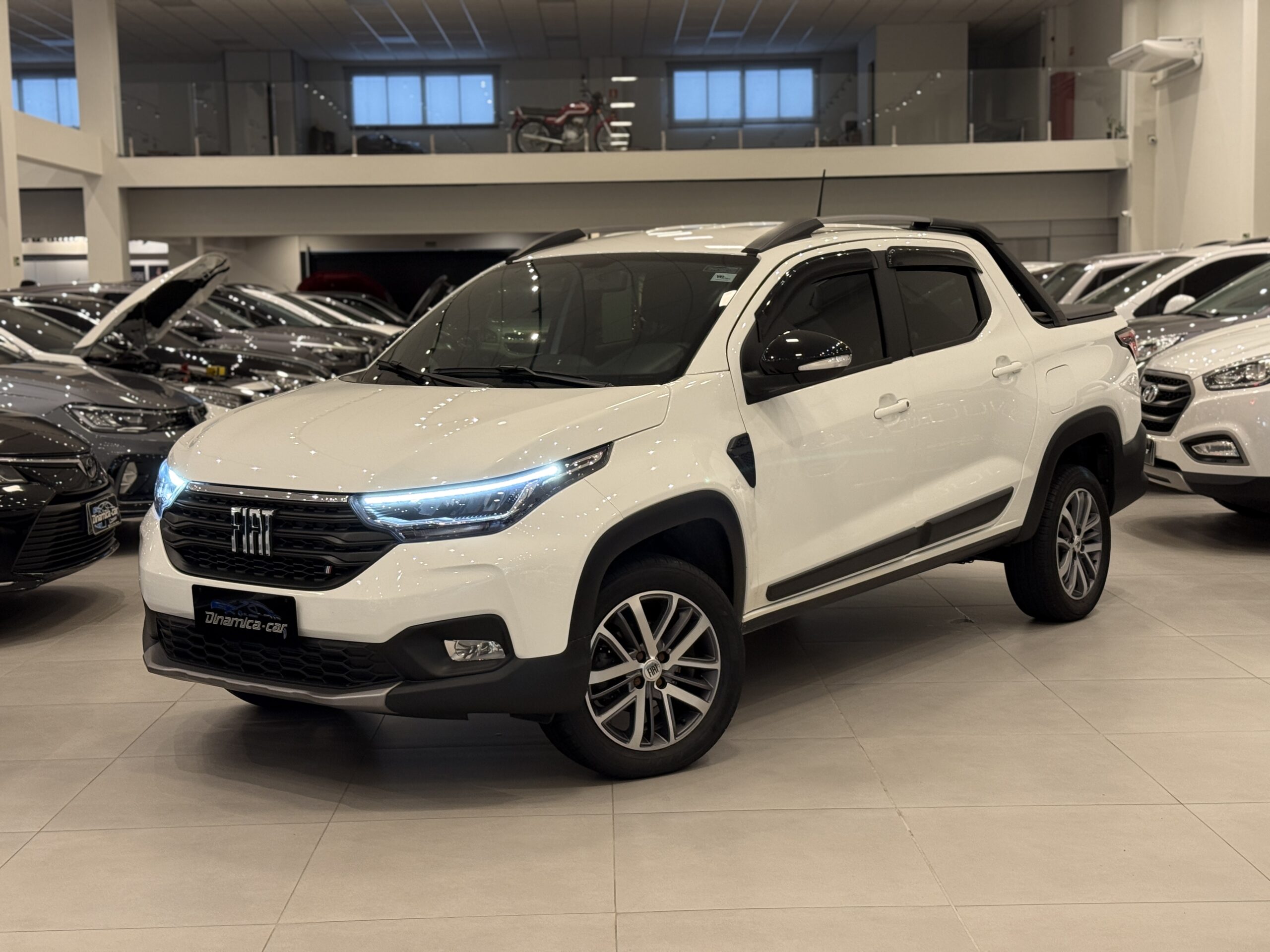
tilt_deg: -5.2
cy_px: 476
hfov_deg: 39.7
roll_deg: +1.2
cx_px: 635
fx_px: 1761
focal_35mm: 48
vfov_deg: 30.3
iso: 125
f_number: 1.78
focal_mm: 6.76
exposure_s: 1/60
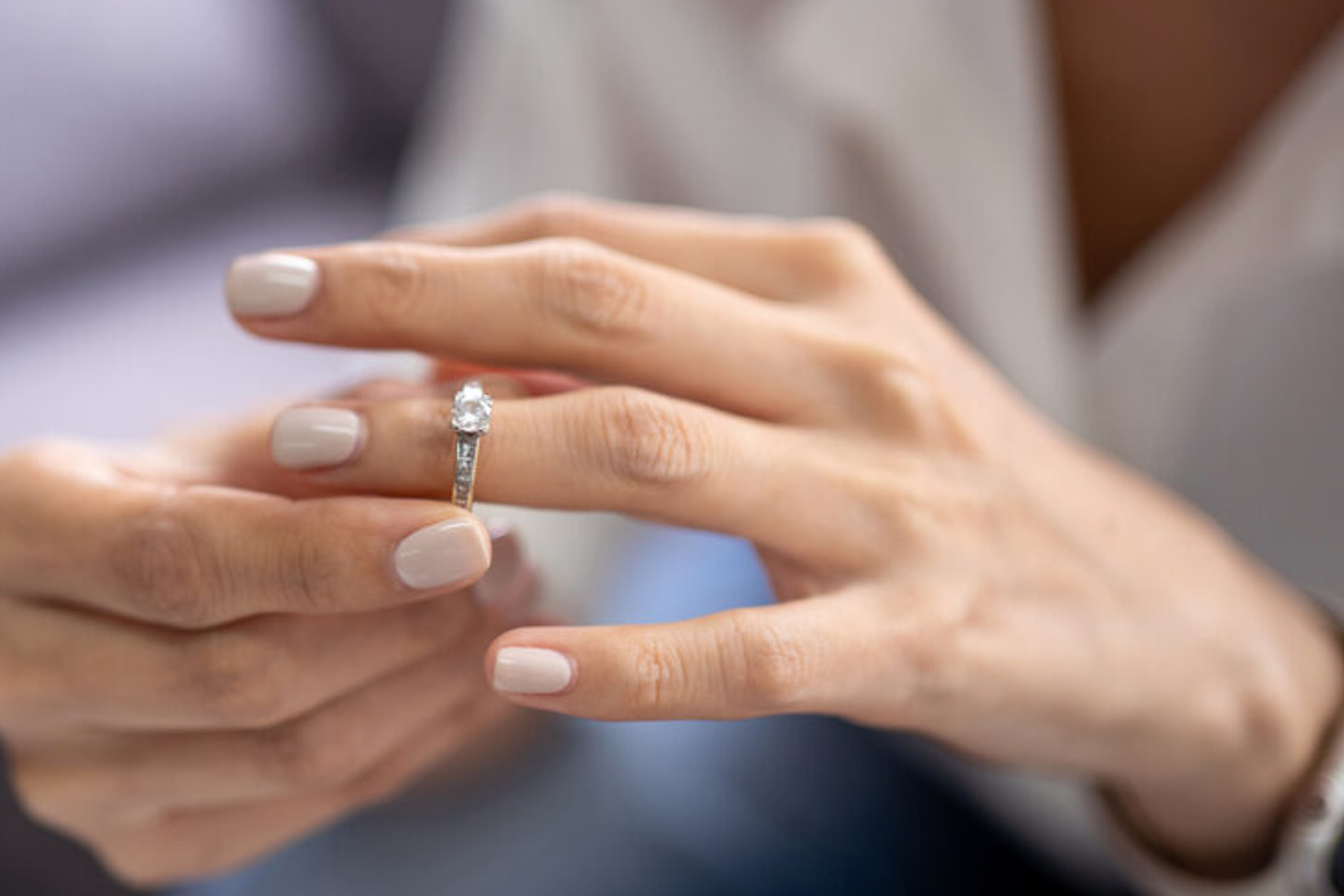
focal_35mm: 49
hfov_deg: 39.8
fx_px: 1829
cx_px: 435
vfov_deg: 27.5
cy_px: 401
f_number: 1.8
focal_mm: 35
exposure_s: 1/100
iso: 125
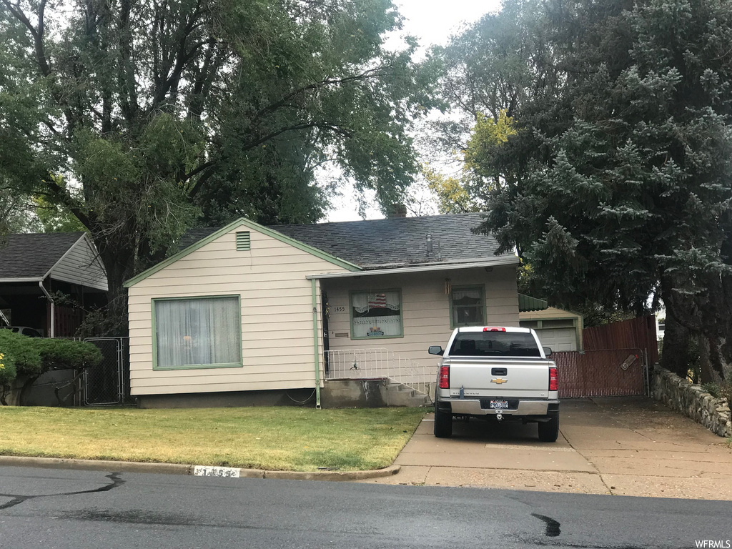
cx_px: 366
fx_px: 1205
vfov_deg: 25.7
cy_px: 274
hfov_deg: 33.8
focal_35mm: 57
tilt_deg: +6.1
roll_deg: +2.4
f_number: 2.8
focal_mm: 6.6
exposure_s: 1/60
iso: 20
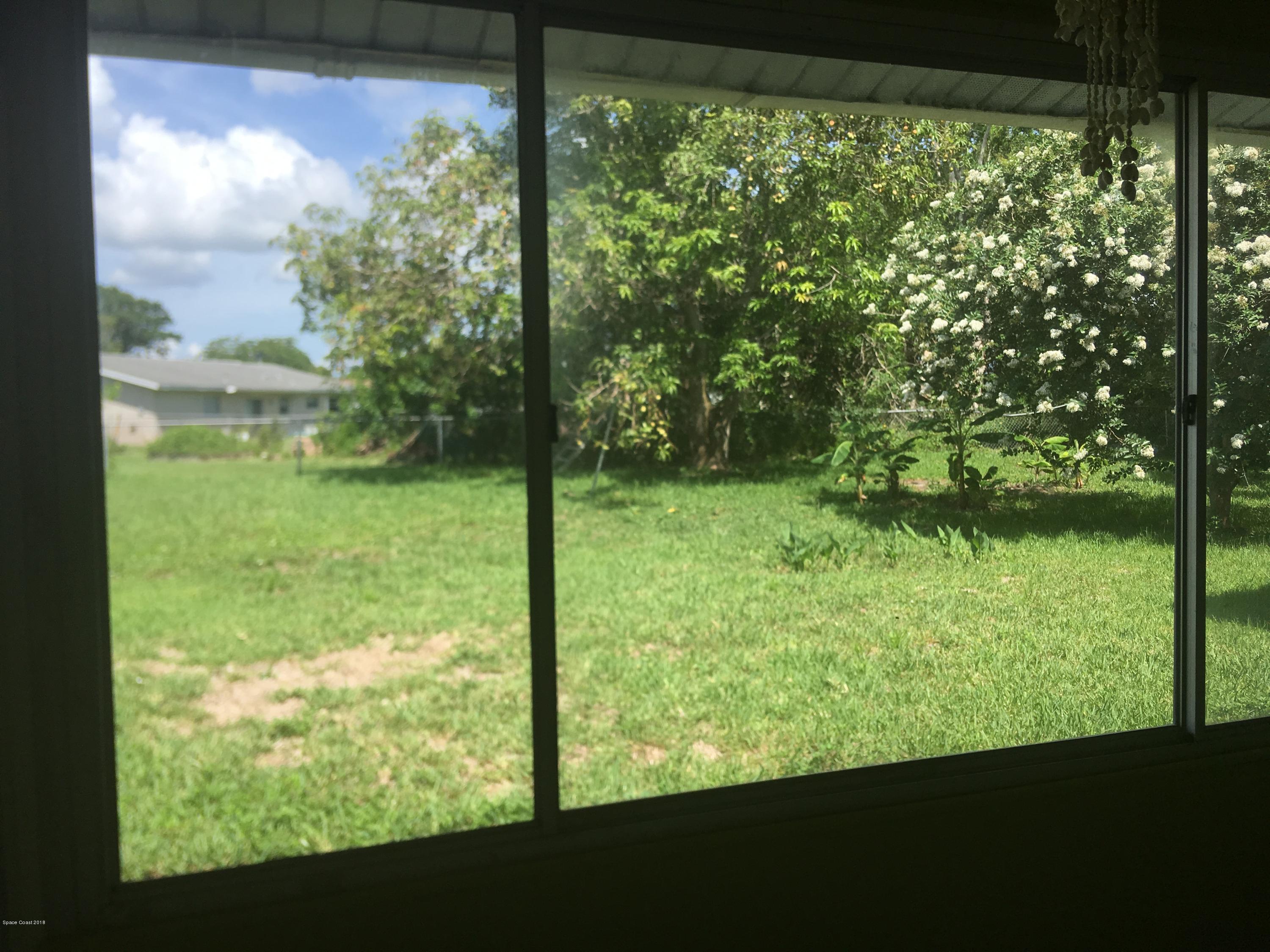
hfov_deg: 61.7
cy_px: 476
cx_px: 635
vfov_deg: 48.2
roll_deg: +1.4
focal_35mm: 29
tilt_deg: +0.1
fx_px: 1064
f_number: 2.2
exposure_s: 1/950
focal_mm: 4.15
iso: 25
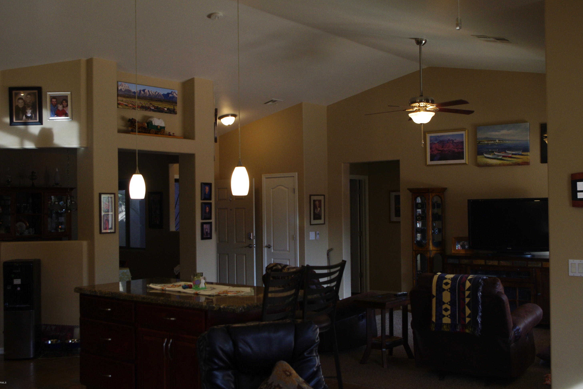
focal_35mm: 40
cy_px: 196
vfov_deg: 33.4
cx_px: 290
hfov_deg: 48.5
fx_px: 648
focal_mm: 26.25
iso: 800
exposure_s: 1/50
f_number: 5.6
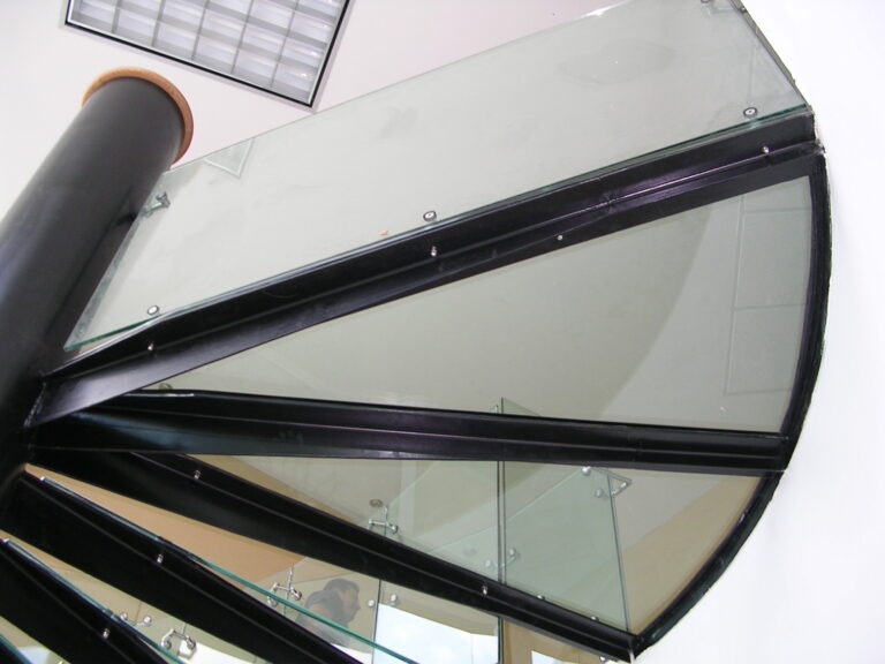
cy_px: 332
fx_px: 972
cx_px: 442
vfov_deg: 37.7
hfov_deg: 49.0
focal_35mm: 38
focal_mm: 5.8
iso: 50
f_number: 2.8
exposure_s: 1/33.3
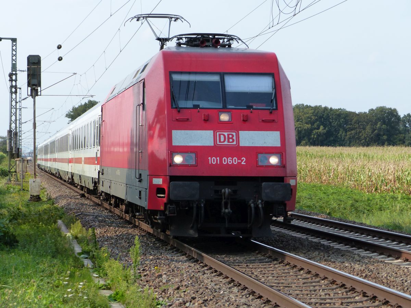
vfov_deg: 12.5
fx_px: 1413
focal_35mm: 119
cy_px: 154
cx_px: 206
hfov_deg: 16.6
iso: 160
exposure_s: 1/500
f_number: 4
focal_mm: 21.4
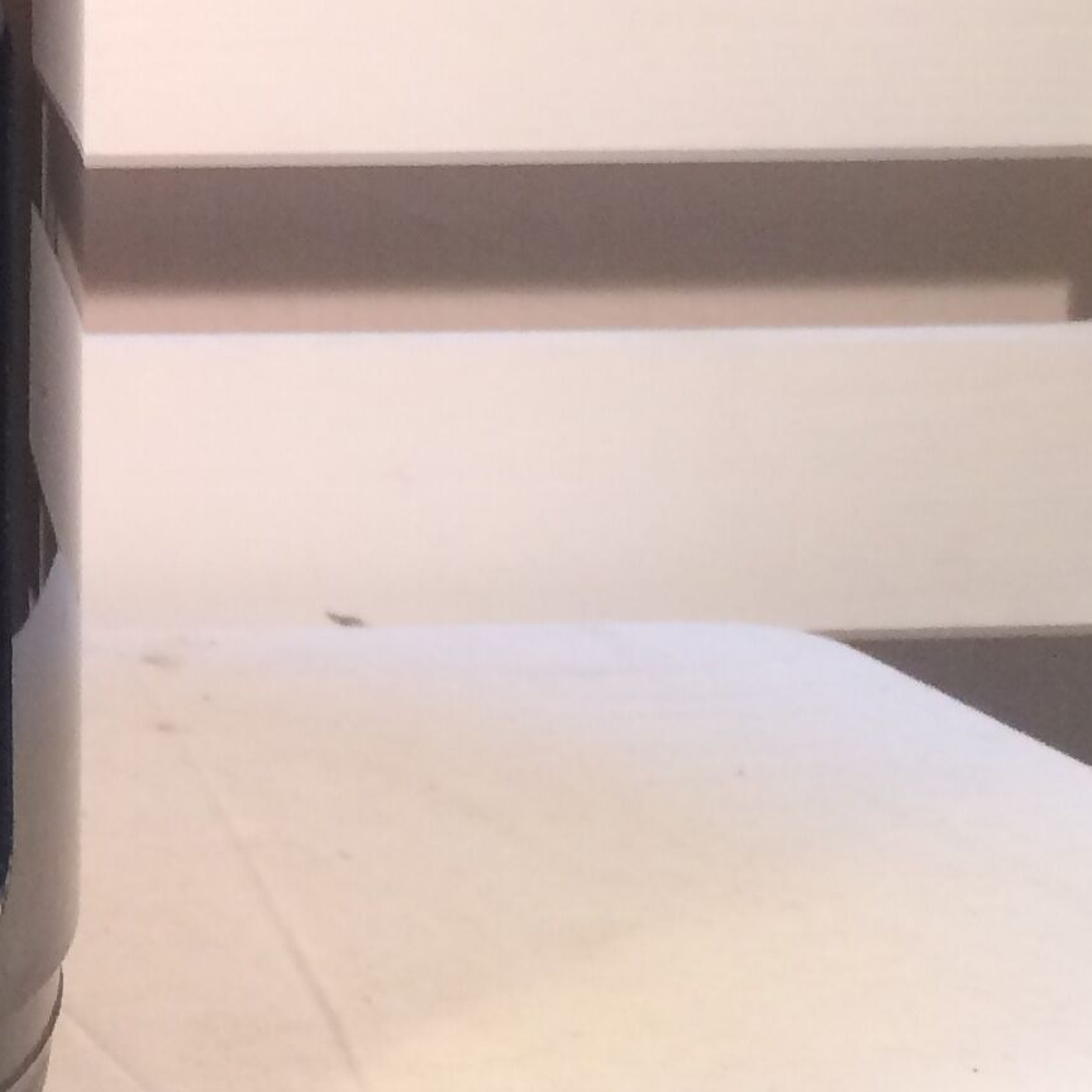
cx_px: -858
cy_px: -151
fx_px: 3462
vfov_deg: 17.3
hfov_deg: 15.5
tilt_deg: -2.5
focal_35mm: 97
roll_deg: +0.1
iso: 64
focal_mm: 4.15
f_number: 2.2
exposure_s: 1/33
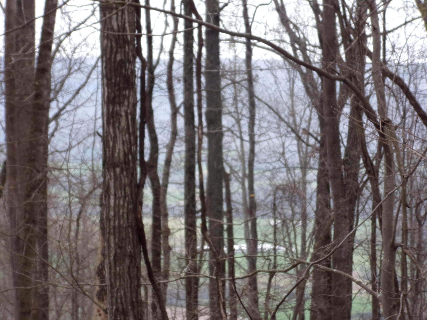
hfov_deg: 14.8
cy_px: 160
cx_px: 214
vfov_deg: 11.1
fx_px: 1641
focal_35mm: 133
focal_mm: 23.8
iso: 80
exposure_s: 1/120
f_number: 5.5
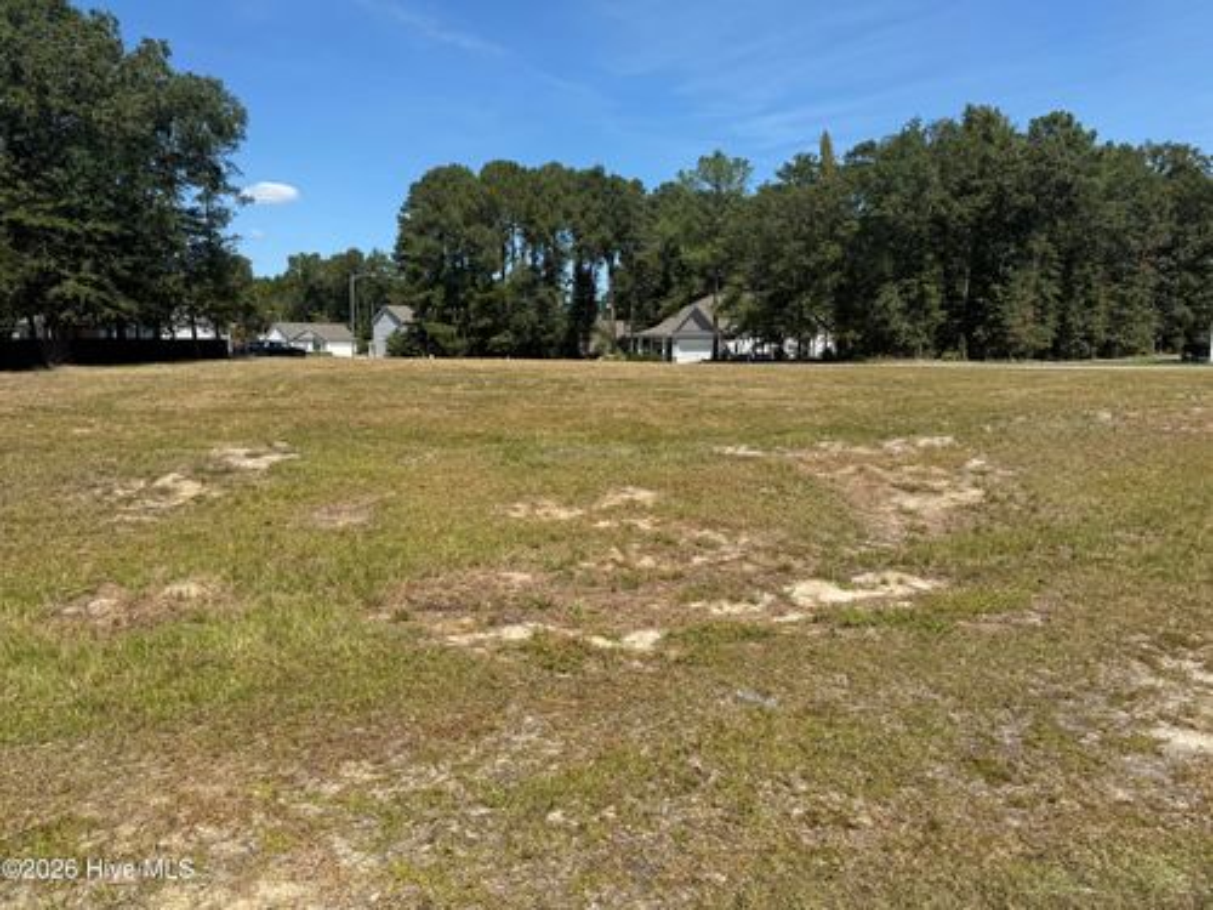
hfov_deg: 71.6
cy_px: 455
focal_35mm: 24
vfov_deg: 56.8
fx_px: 841
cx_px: 606
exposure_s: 1/4673
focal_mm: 6.76
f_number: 1.78
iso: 80
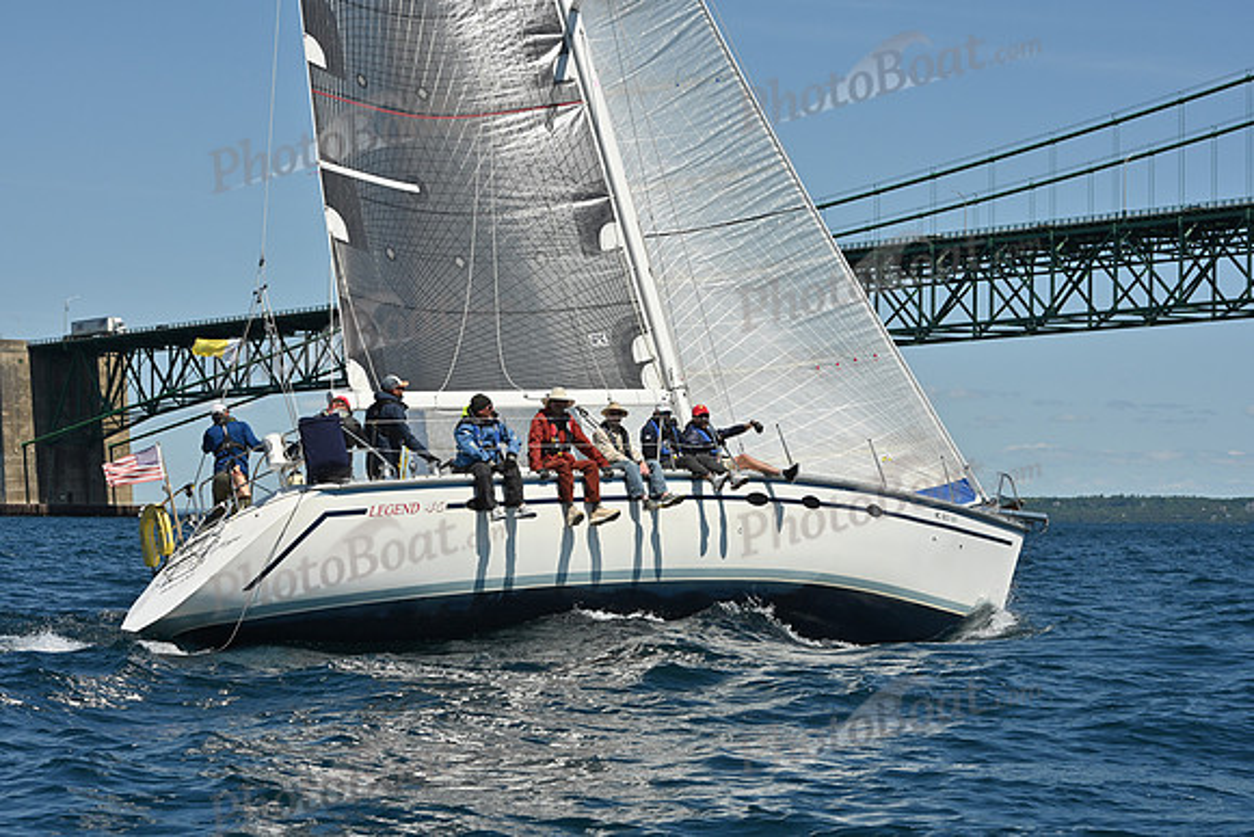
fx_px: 3310
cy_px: 418
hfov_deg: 21.5
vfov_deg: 14.4
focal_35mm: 95
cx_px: 627
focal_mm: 95
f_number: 11
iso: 320
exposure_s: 1/1000
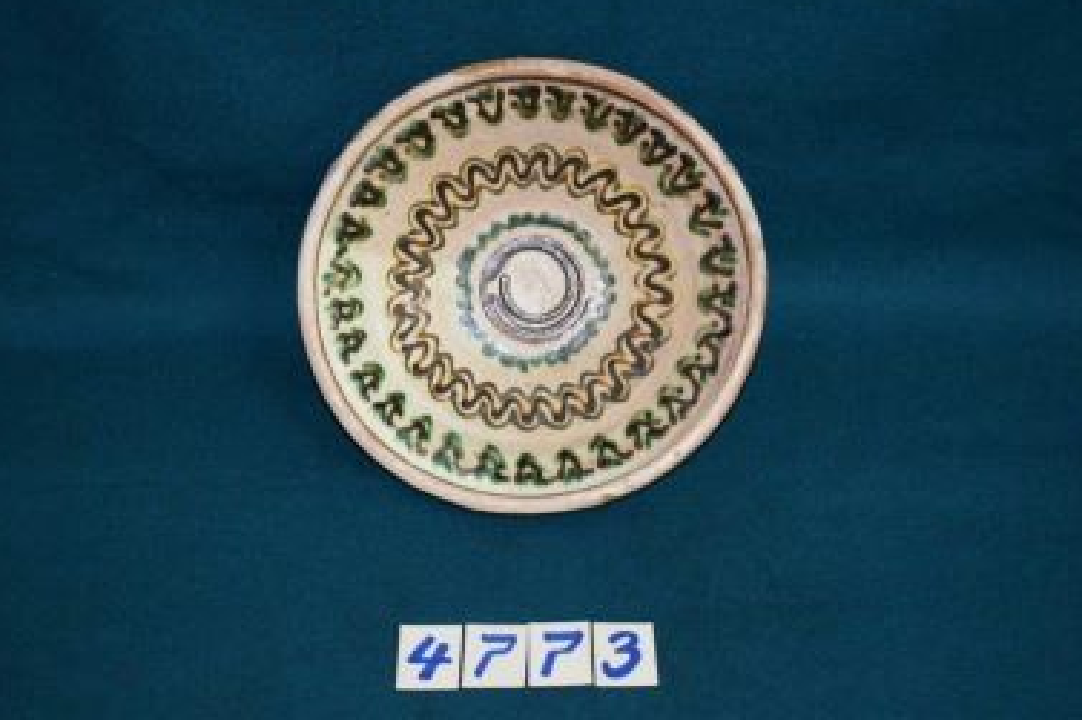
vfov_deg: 19.0
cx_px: 540
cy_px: 344
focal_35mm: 72
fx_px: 2149
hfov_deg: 28.3
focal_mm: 45
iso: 1600
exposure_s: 1/30
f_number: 5
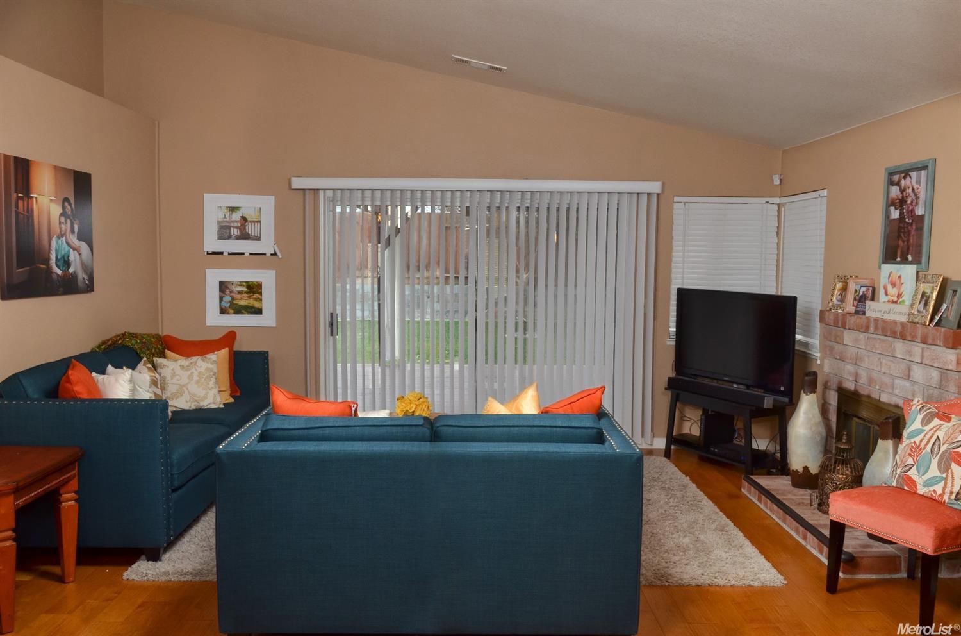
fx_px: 799
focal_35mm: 30
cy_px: 318
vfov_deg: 43.4
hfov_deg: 62.1
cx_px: 480
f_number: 9.5
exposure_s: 1/45
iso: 400
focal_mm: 20
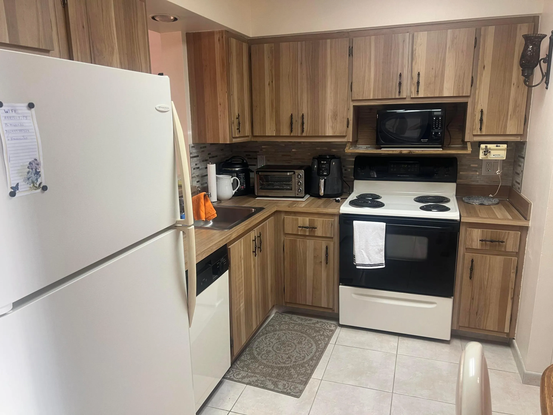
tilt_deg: -12.8
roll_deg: +1.1
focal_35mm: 26
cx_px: 276
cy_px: 208
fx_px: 415
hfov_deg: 67.3
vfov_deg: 53.1
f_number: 1.5
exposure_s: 1/60
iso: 80
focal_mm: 5.7
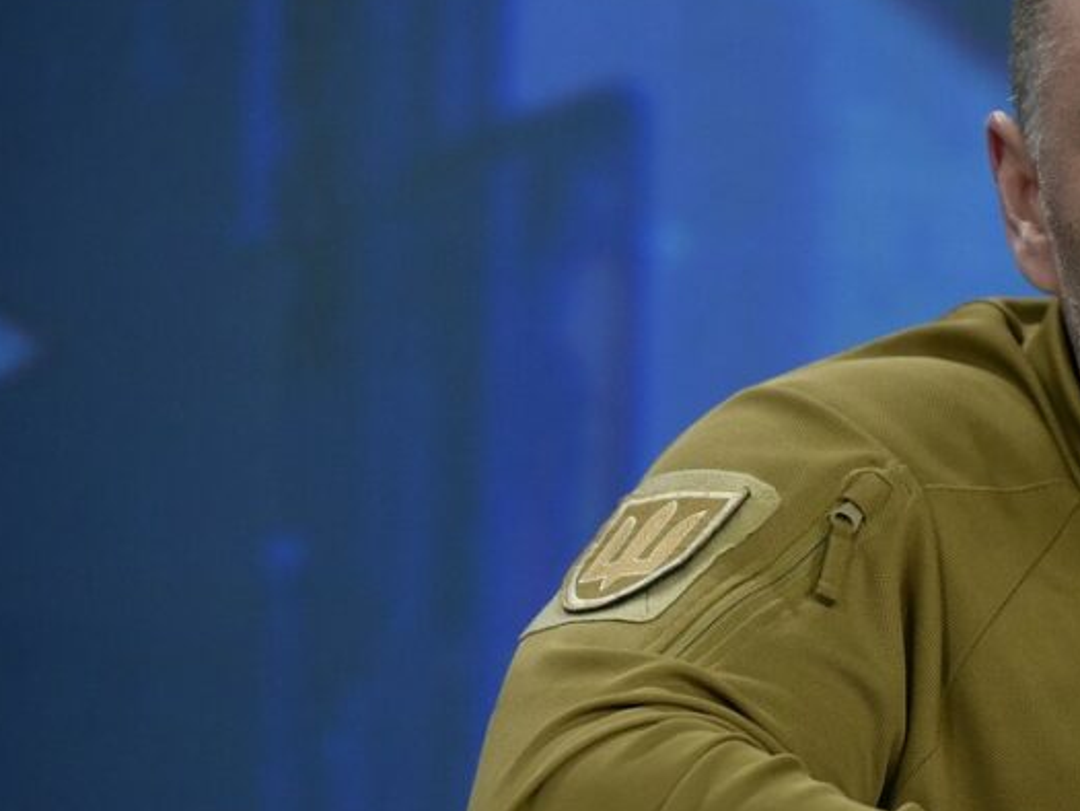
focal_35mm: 258
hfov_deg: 7.6
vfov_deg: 5.8
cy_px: 424
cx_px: 1236
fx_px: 8051
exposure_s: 1/400
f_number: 3.2
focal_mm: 110
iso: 2000
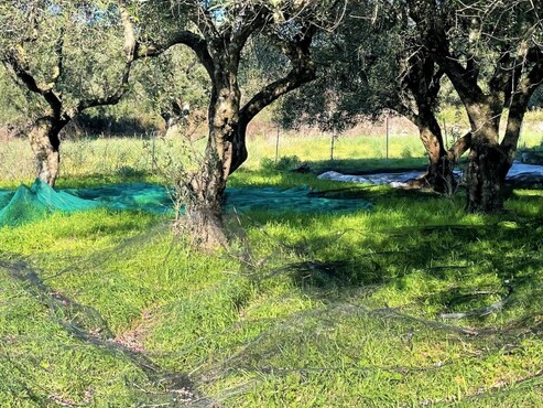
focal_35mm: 54
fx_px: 847
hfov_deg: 35.5
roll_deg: +0.2
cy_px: 136
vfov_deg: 26.9
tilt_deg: -0.3
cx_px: 285
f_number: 1.6
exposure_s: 1/988
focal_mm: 4.2
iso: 32
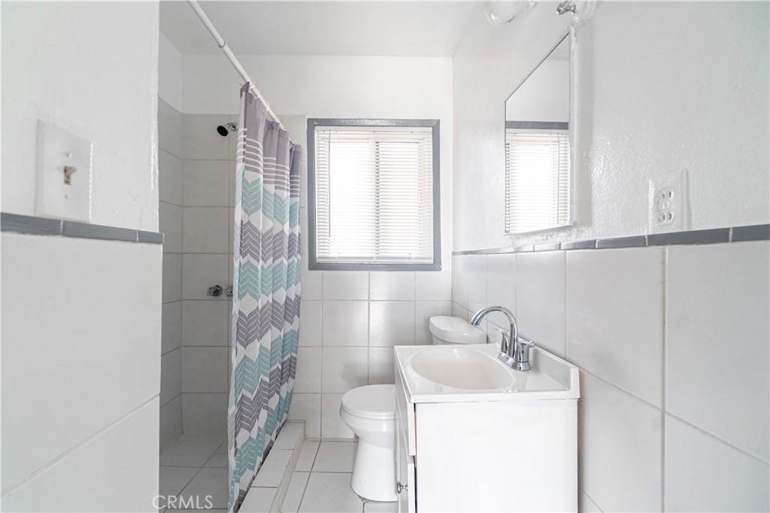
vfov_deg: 77.3
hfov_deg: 100.4
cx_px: 385
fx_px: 321
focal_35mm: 15
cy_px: 256
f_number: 6.3
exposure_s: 1/6
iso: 320
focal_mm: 10
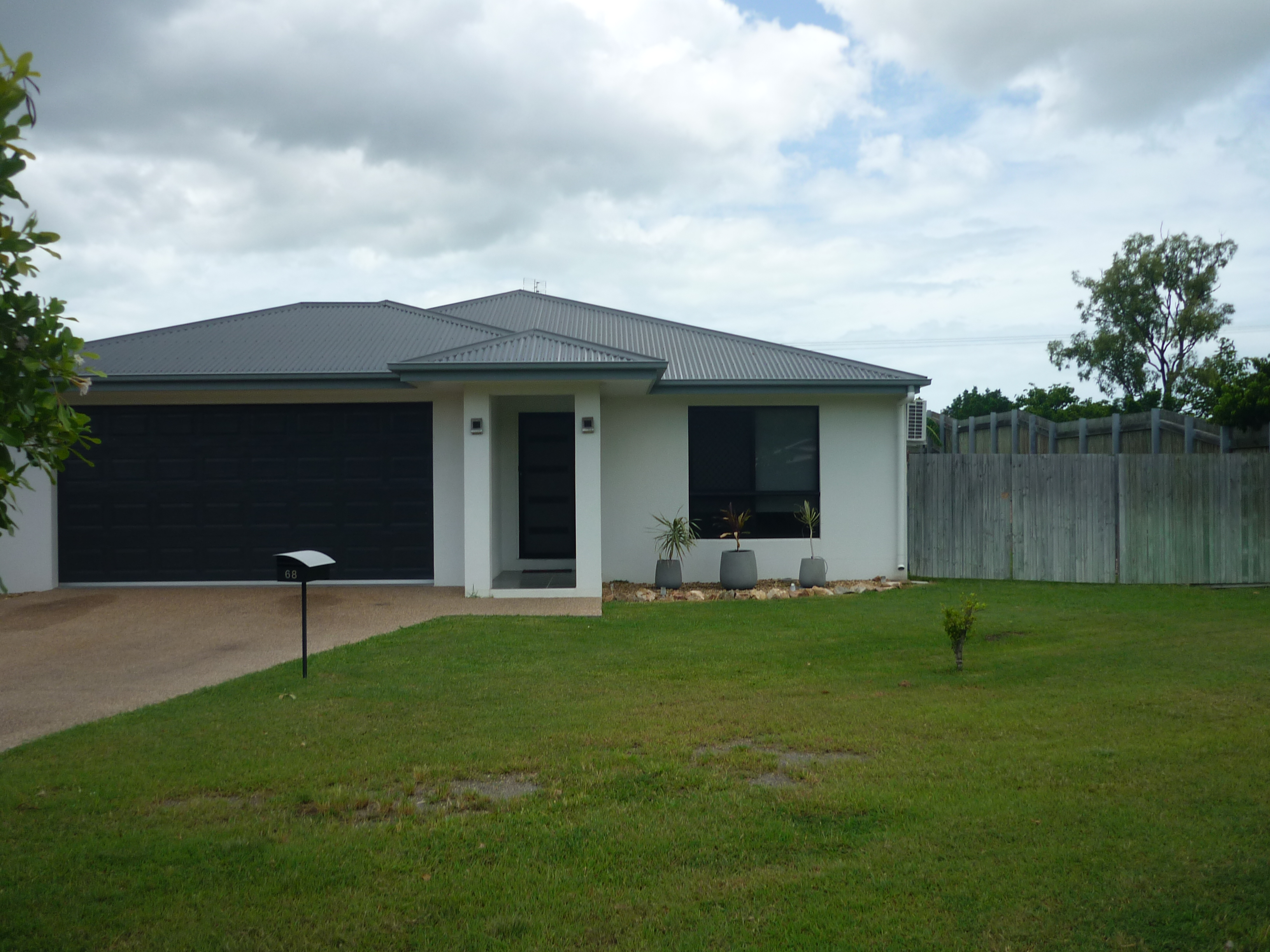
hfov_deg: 55.4
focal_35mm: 33
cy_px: 476
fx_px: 1211
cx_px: 635
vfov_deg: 42.9
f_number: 8
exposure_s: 1/160
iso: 80
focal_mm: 5.5
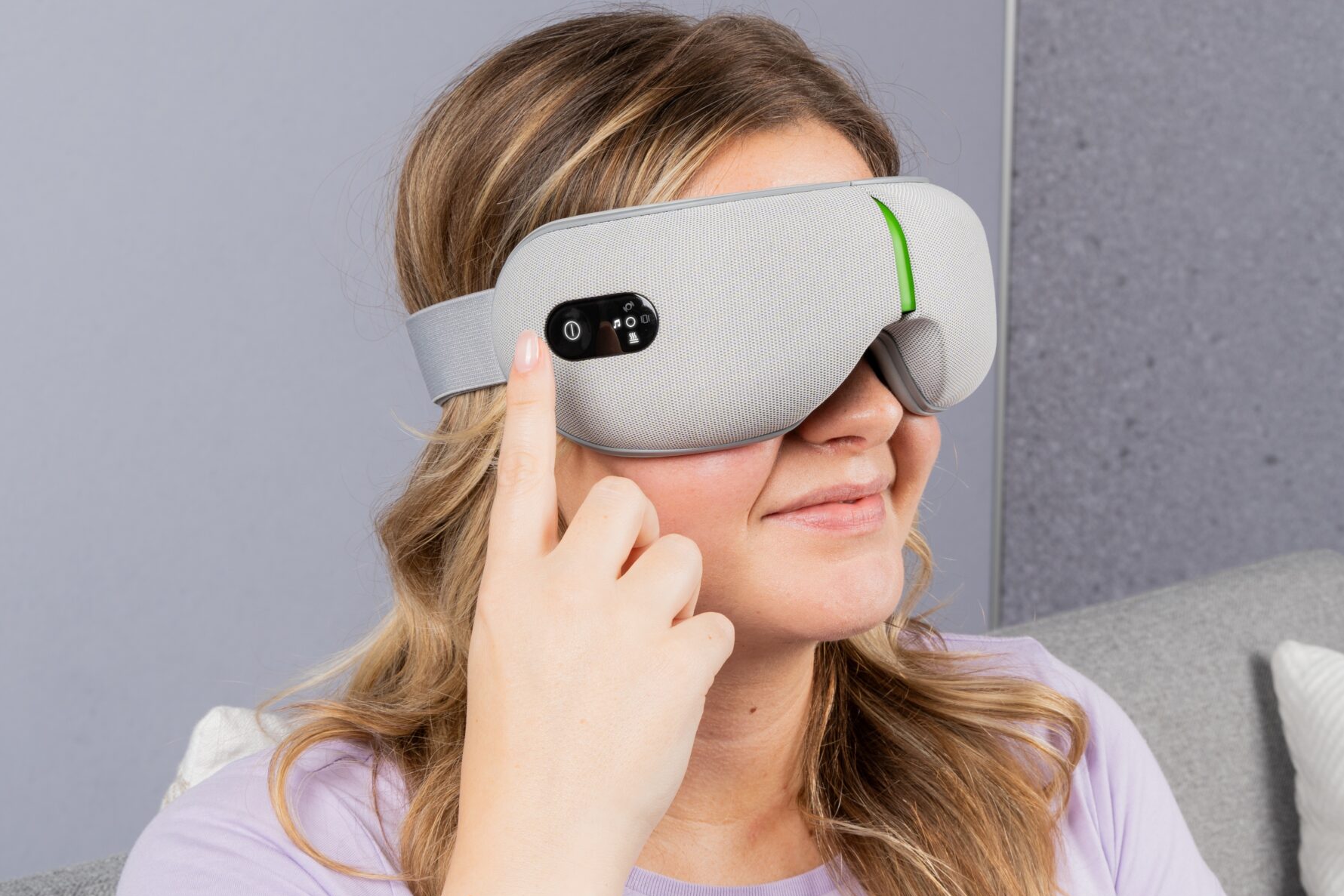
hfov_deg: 24.7
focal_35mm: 82
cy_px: 462
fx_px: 3061
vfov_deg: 16.7
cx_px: 772
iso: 200
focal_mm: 57
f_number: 16
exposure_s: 1/200
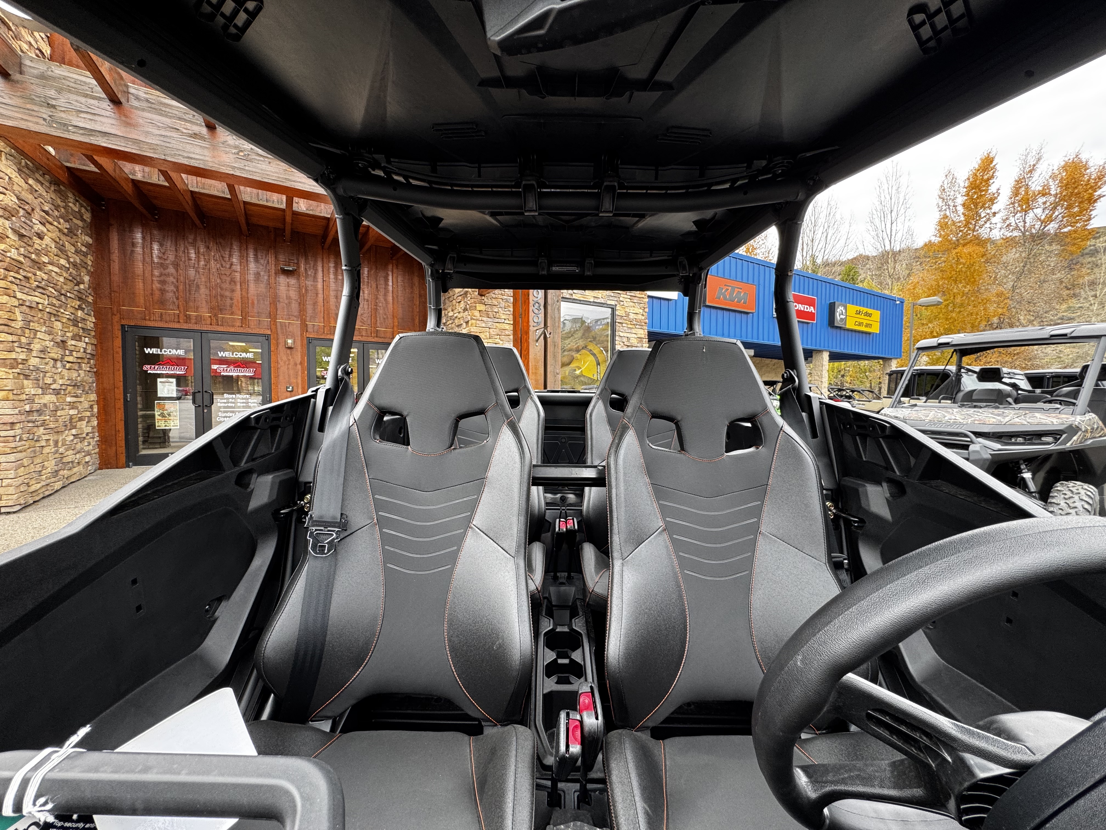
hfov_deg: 102.1
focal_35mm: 14
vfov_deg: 85.7
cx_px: 553
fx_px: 447
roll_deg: +0.1
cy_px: 415
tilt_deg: -3.2
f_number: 2.2
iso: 64
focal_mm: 2.22
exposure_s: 1/99
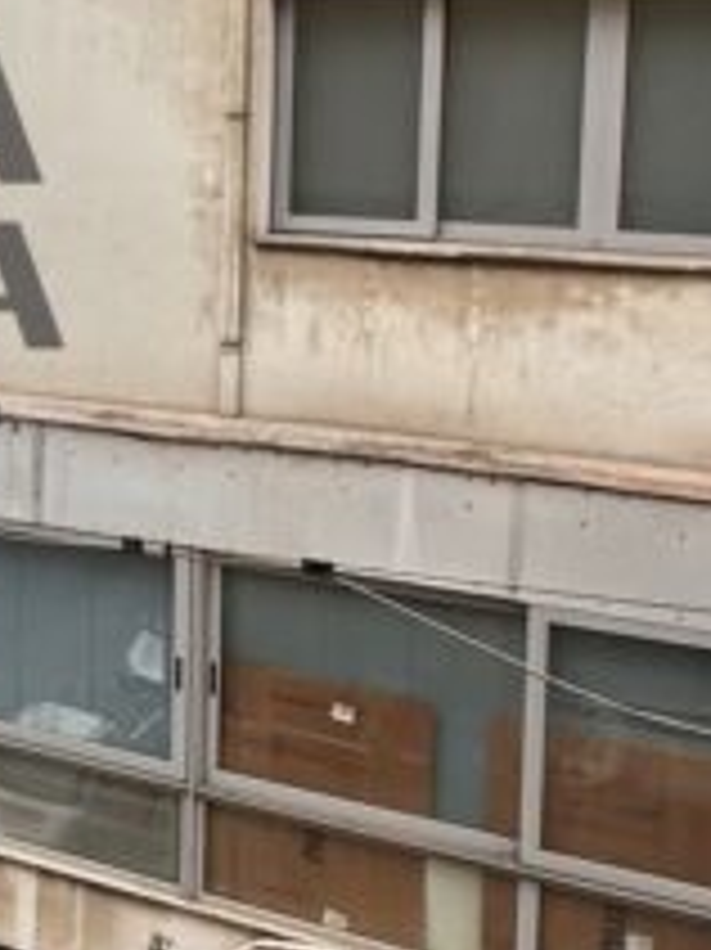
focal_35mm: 68
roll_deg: +0.3
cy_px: 234
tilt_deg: -5.8
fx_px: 1864
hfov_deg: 18.5
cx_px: -428
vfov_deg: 28.2
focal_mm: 2.22
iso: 40
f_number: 2.2
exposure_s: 1/181
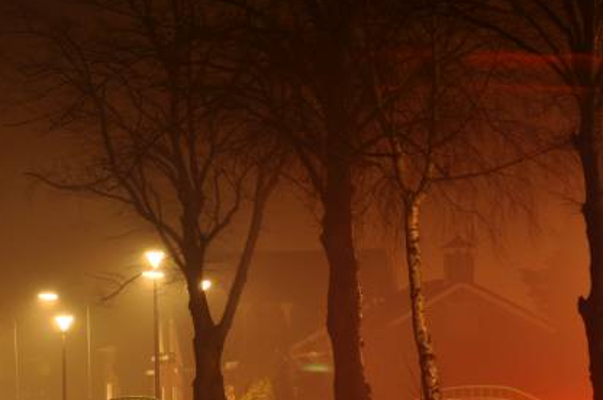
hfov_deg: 6.0
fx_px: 5704
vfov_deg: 4.0
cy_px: 241
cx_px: 551
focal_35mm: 341
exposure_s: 6
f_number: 5.6
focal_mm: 105
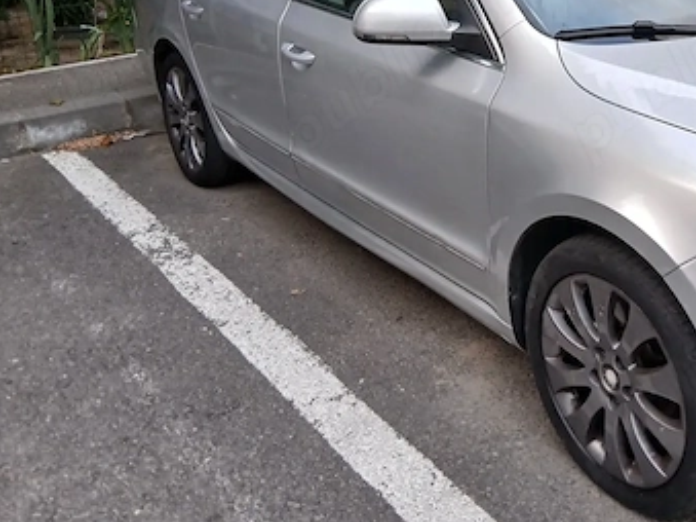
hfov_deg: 39.6
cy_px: 76
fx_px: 925
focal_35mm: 46
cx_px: 560
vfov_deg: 30.4
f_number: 1.8
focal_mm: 3.98
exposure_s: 1/50
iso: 100
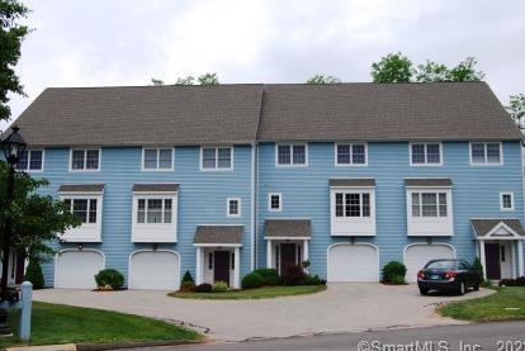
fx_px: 569
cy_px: 170
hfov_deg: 49.5
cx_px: 256
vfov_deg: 34.3
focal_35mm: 39
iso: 100
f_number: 8
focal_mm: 24
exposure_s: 1/250
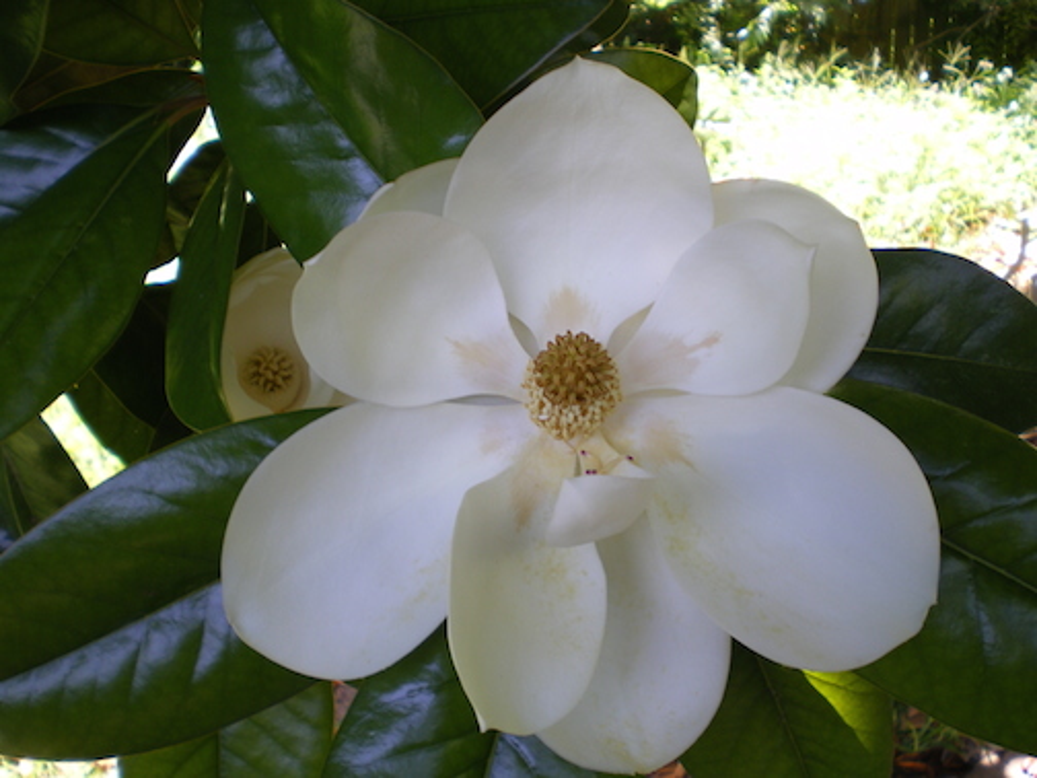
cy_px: 389
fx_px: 1138
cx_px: 518
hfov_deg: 49.0
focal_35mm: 38
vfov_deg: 37.7
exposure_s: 1/40
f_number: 3.1
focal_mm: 6.3
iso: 64
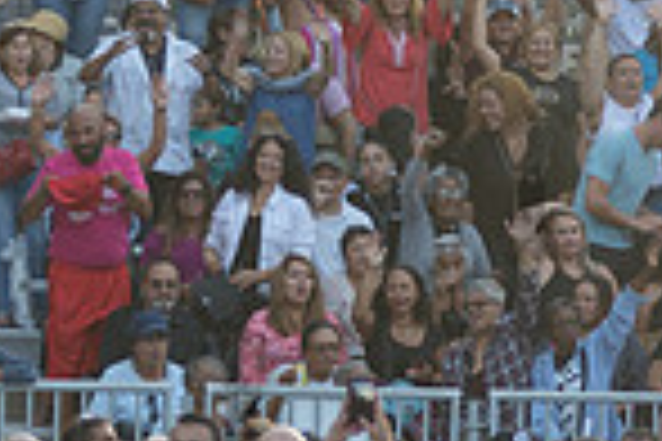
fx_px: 10040
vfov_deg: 2.5
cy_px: 182
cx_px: -342
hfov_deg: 3.8
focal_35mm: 546
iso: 160
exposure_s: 1/250
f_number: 3.2
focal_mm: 135
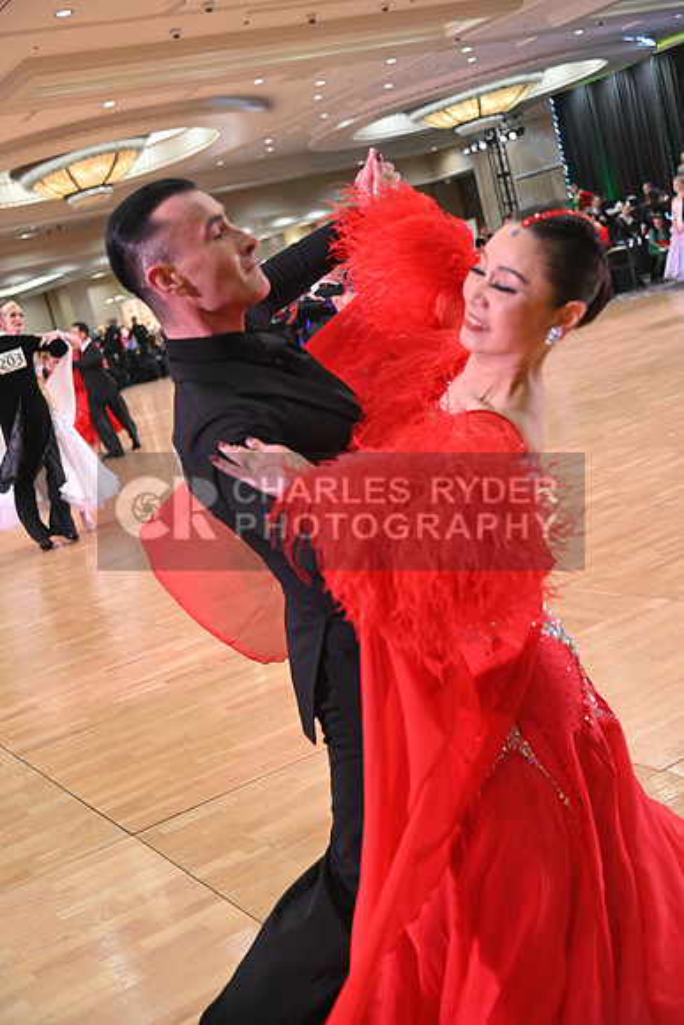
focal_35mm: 44
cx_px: 342
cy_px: 512
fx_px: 1253
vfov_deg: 44.5
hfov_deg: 30.5
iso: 3200
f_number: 4
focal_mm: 44
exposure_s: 1/400
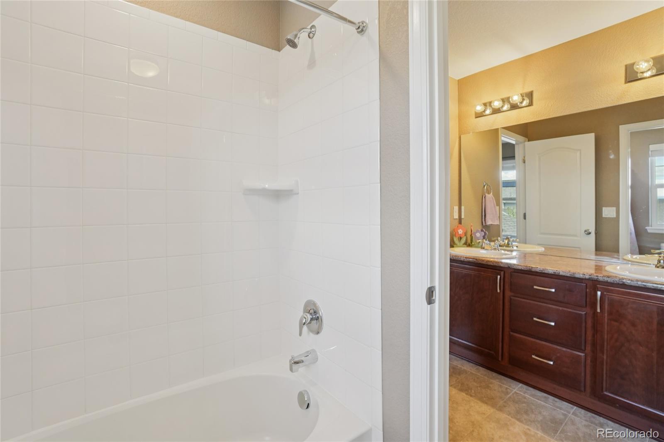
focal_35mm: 15
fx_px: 277
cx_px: 332
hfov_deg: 100.4
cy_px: 221
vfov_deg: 77.3
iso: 400
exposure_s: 1/40
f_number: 8
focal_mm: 10
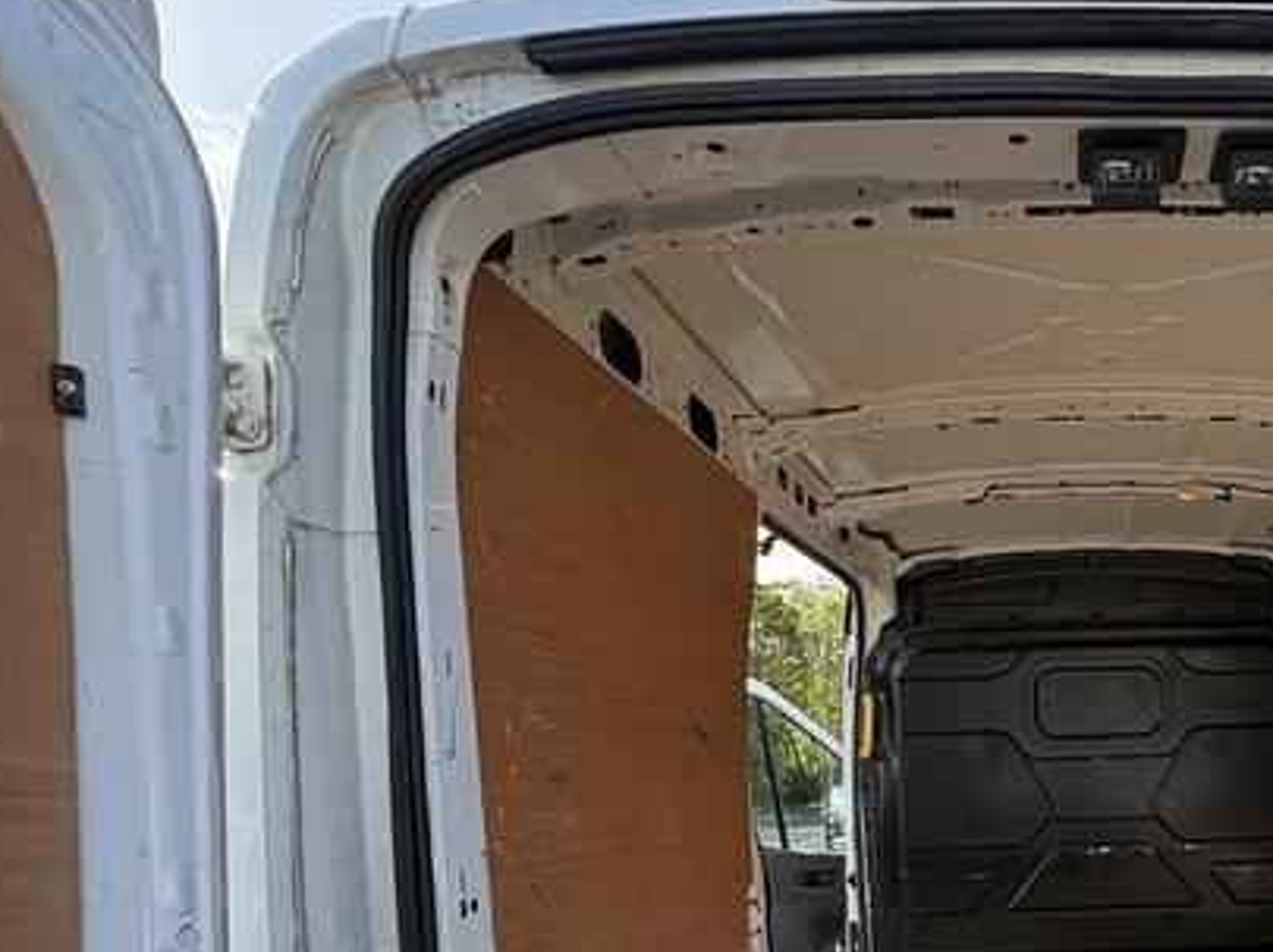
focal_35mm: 31
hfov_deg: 51.8
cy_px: 858
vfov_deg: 41.7
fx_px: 1139
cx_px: 1135
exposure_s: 1/445
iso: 64
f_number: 2.2
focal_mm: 2.22
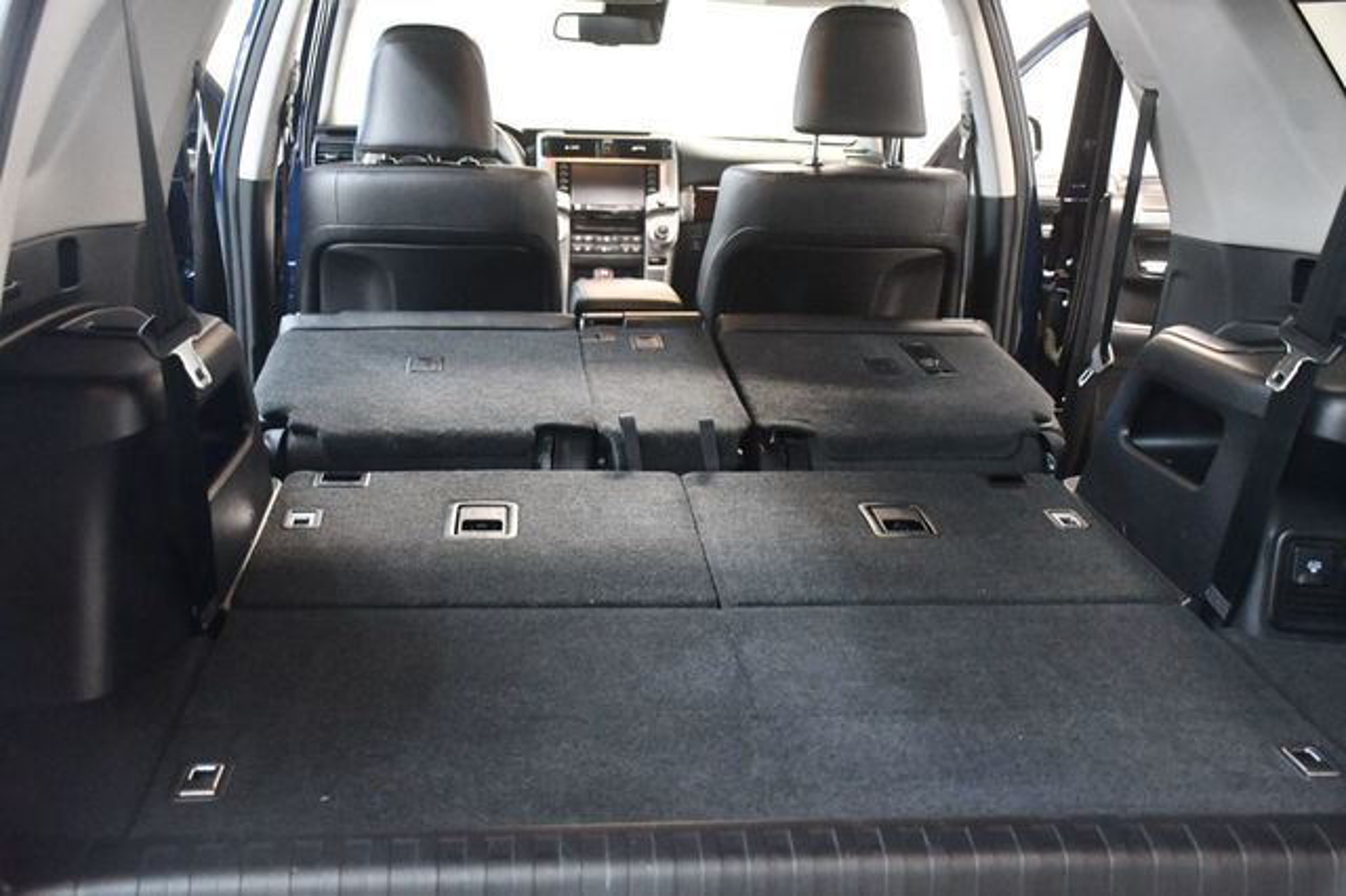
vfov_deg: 33.4
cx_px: 673
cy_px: 448
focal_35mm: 40
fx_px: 1495
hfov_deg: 48.5
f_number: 4
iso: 10000
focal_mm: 27
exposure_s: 1/60
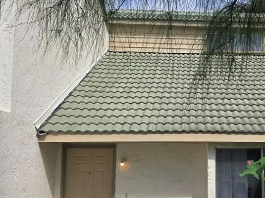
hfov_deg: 41.1
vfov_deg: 32.6
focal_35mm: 44
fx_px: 337
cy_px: 131
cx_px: 212
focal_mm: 6.3
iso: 80
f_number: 1.7
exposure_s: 1/5153
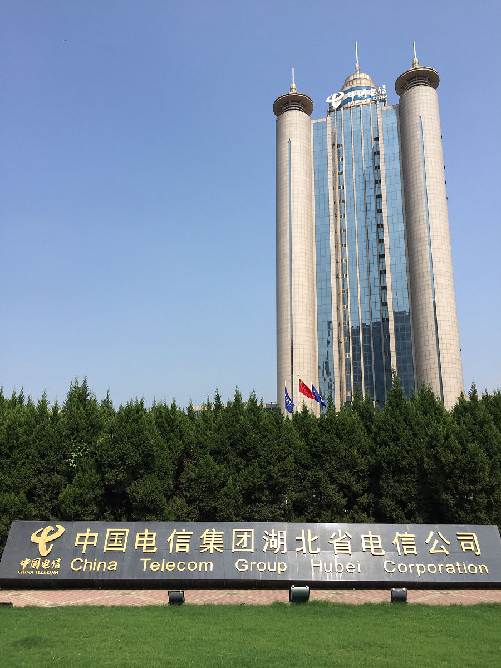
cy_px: 334
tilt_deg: +16.2
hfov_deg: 48.2
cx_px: 250
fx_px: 560
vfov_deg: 61.7
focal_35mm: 29
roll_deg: -0.6
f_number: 2.2
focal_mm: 4.15
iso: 32
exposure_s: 1/1980
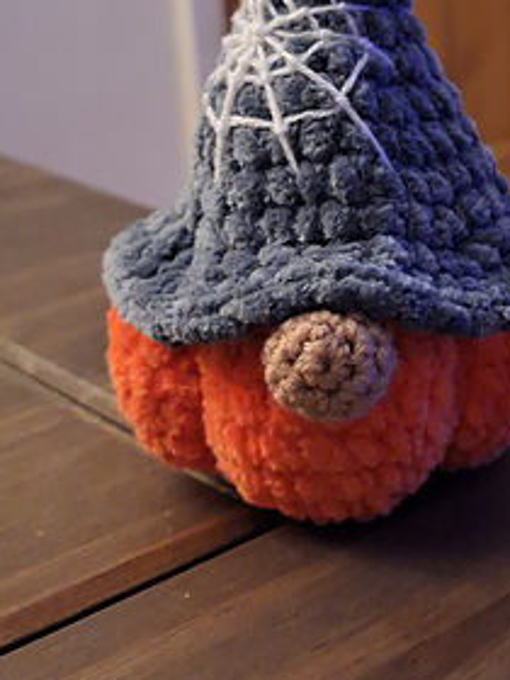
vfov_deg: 43.2
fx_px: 805
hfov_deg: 34.9
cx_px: 319
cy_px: 117
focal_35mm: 41
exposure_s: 1/20
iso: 1000
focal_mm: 5.54
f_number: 1.8
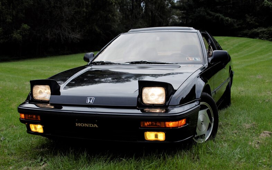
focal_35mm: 50
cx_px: 138
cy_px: 79
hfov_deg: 40.3
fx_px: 371
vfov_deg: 25.8
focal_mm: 32
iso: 200
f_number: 4
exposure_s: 1/320
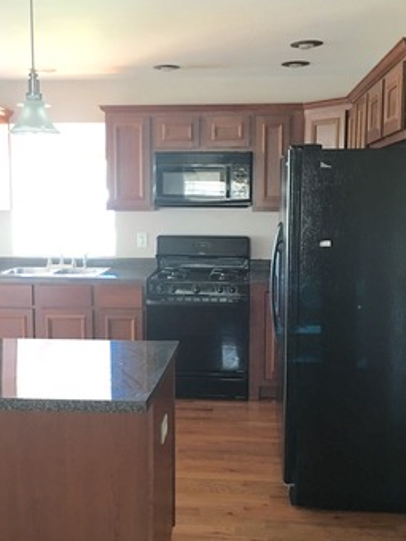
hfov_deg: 35.1
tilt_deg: -6.0
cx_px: 186
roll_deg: +0.2
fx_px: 641
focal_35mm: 41
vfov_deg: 45.8
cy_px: 277
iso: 64
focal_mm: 4.15
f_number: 2.2
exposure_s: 1/15
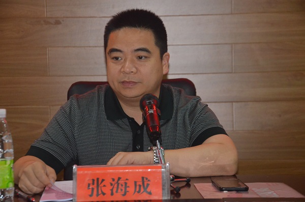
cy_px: 101
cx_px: 152
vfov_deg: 13.0
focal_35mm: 105
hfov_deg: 19.5
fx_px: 887
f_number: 5.3
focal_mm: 70
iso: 3200
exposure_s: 1/60
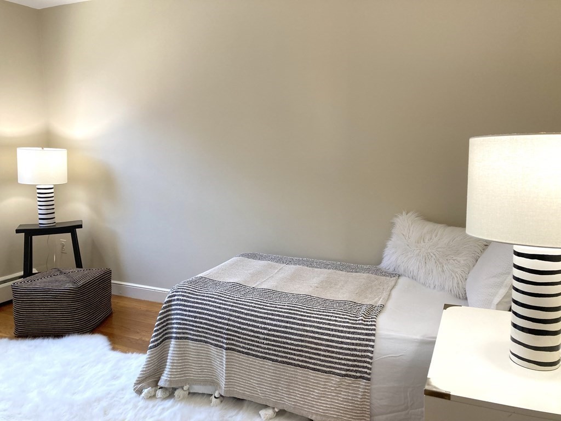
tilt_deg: -8.0
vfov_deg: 49.7
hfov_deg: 63.4
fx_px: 454
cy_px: 210
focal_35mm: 28
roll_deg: +1.3
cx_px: 280
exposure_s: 1/60
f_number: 1.8
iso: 80
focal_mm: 3.99
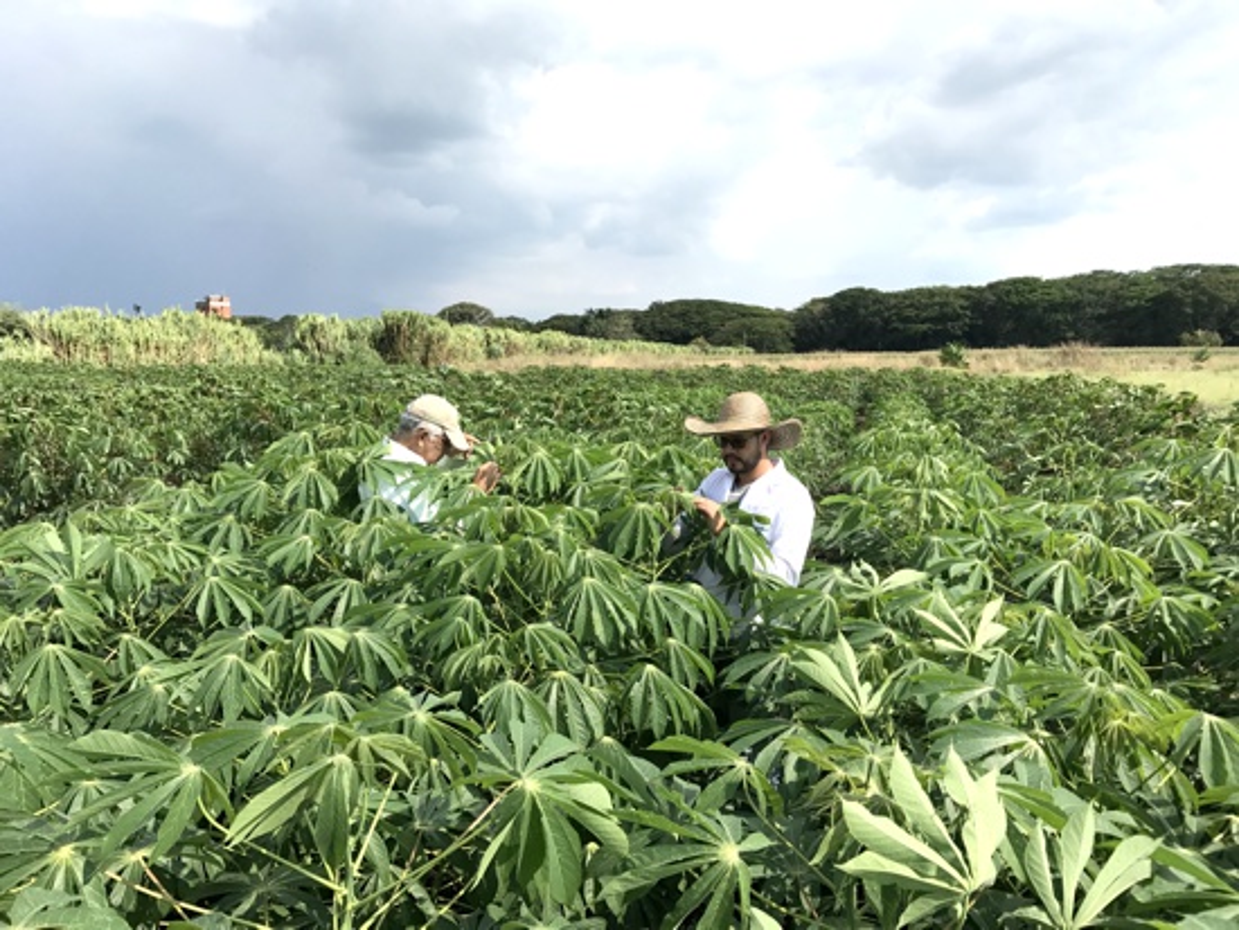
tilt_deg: -4.6
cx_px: 620
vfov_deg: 49.8
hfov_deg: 63.4
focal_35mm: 28
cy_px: 465
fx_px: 1003
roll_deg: +1.6
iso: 20
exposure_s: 1/2660
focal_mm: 3.99
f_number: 1.8
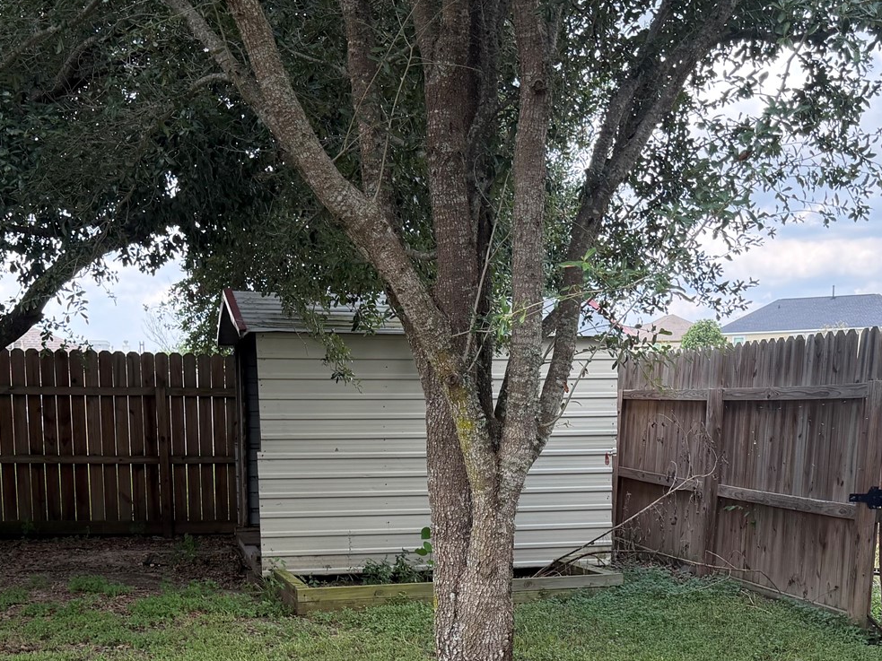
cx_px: 481
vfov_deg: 27.8
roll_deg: -0.4
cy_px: 622
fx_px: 1274
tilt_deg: -10.5
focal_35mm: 50
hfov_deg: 38.2
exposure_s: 1/750
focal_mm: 6.76
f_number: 1.78
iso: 100
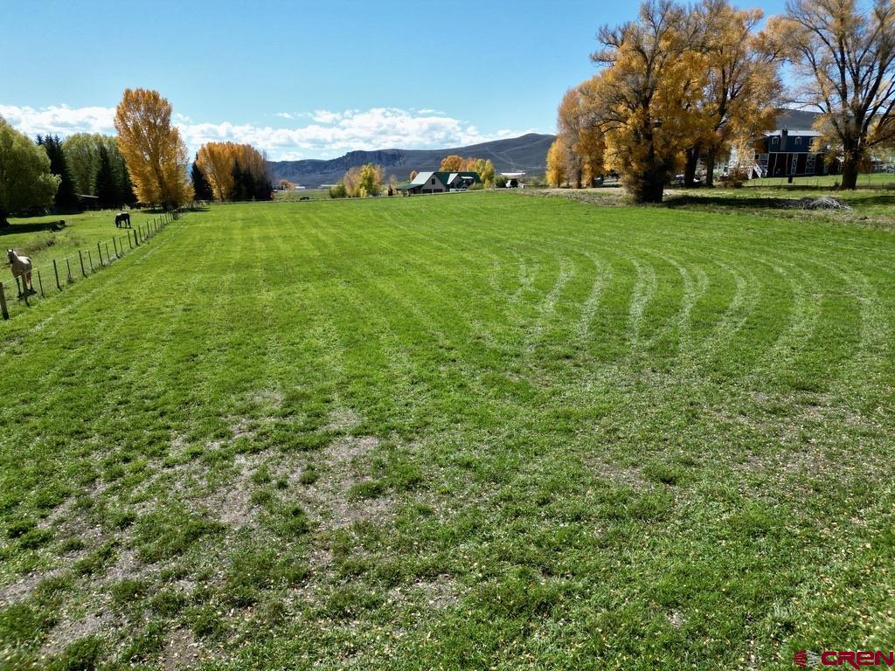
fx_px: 621
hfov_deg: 71.6
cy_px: 336
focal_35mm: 24
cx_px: 448
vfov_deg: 56.8
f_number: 1.7
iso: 130
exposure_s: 1/3000
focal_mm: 6.72
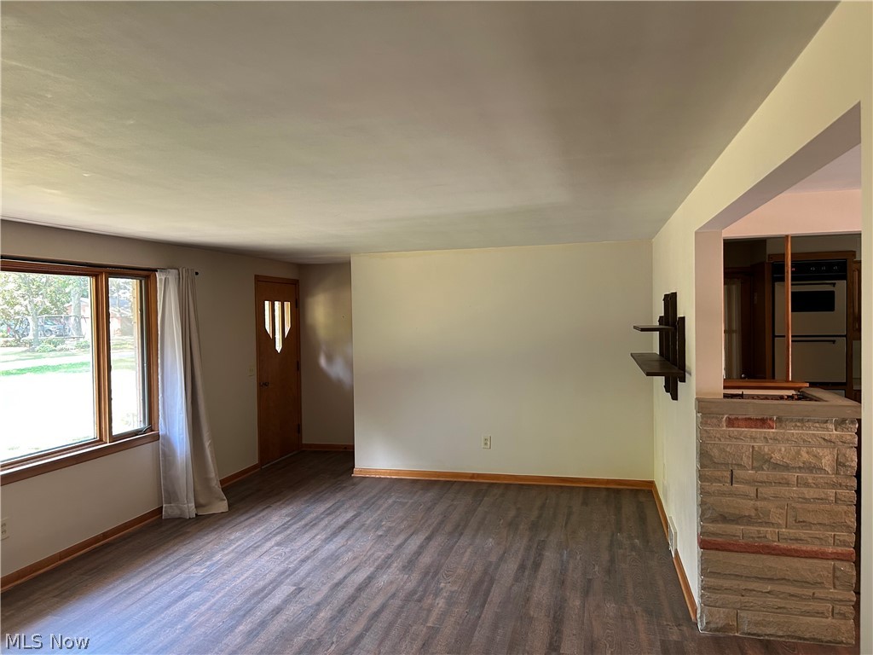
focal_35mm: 26
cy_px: 328
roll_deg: +1.2
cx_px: 436
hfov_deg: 67.3
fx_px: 656
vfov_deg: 53.1
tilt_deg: -1.6
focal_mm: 5.7
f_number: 1.5
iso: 160
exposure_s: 1/60
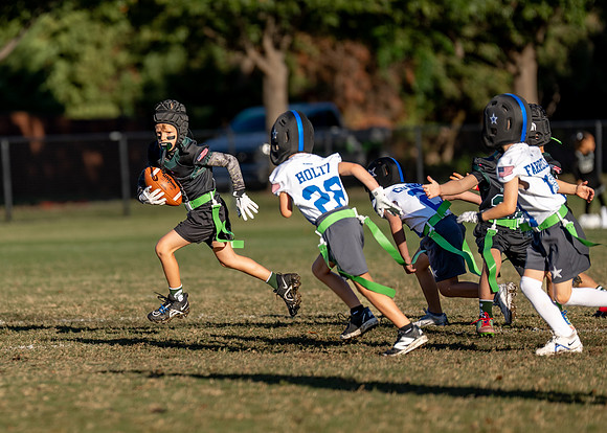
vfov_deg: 4.6
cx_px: 125
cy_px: 213
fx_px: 5429
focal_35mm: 315
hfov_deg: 6.4
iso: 100
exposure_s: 1/2000
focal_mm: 200
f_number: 2.8
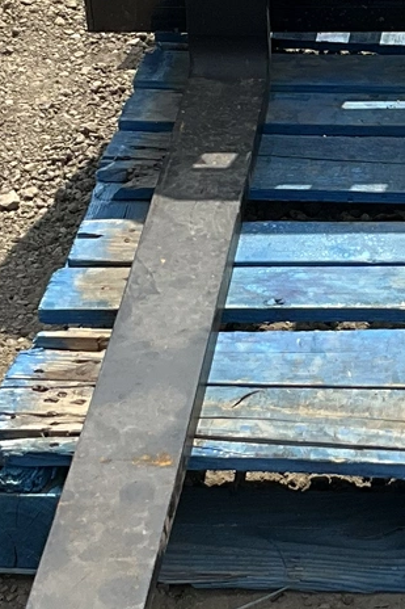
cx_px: 583
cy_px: 113
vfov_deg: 15.7
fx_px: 2195
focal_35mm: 130
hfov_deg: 10.2
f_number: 1.8
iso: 25
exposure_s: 1/1377
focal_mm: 3
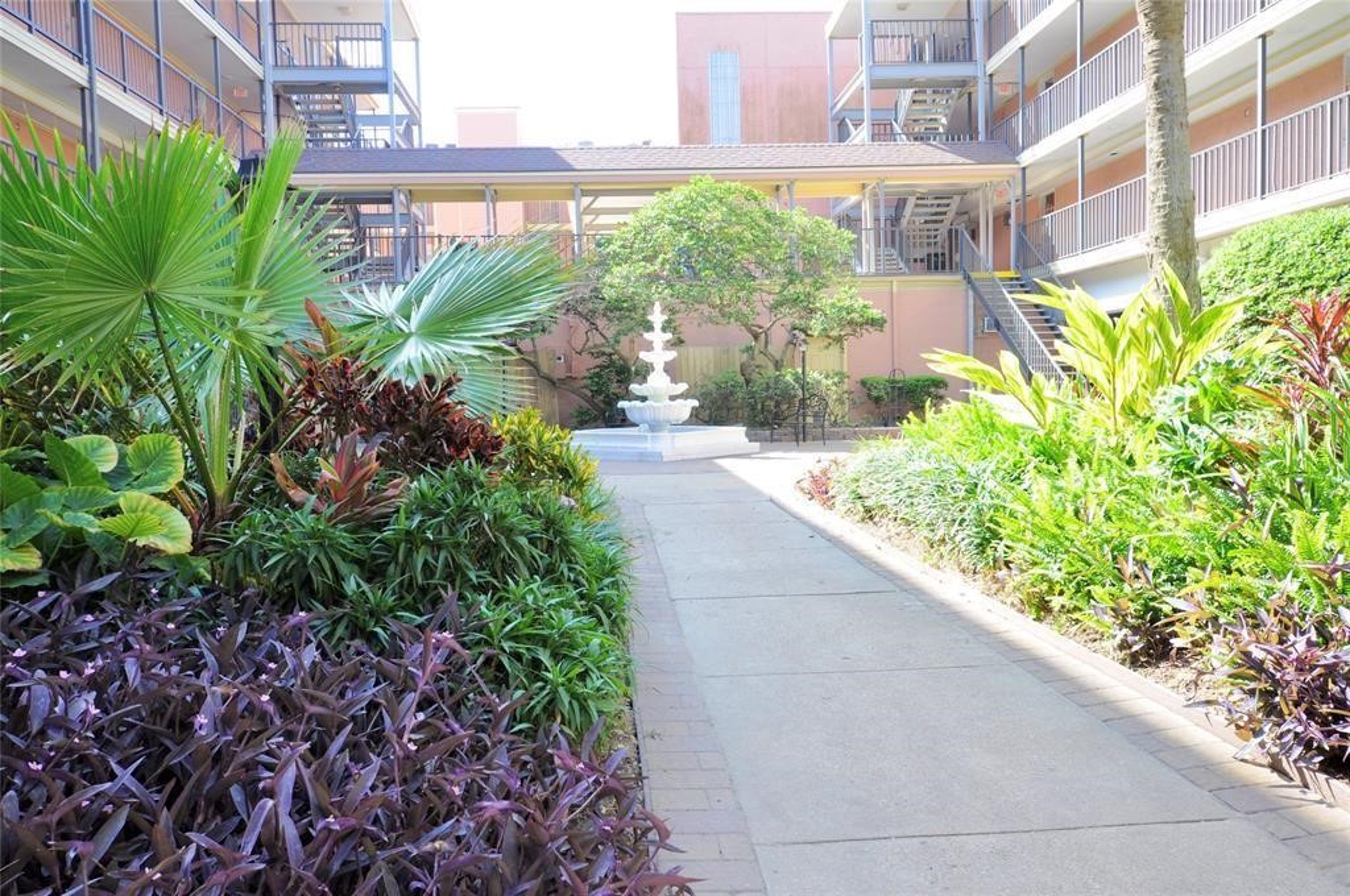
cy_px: 448
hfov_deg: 64.6
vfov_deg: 45.6
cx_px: 675
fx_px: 1067
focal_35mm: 28
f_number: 5.6
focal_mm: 19
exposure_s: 1/125
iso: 360
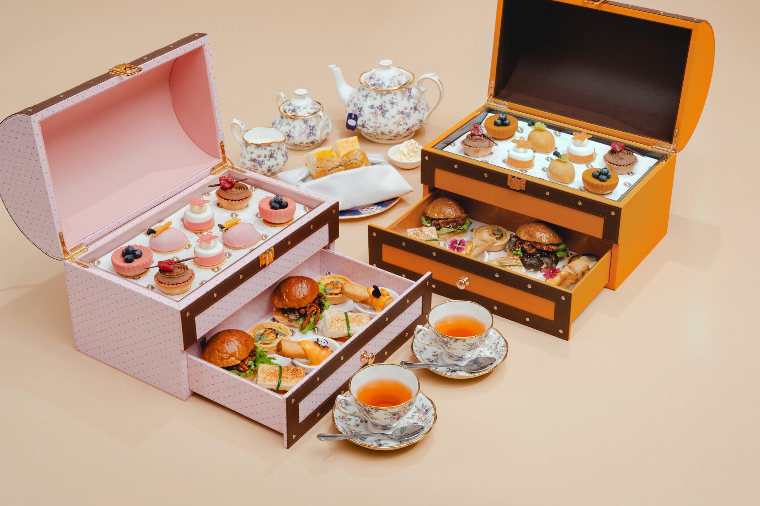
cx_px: 378
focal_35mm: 57
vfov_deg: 23.7
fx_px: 1203
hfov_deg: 35.1
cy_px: 204
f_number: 11
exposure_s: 1/200
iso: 250
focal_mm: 47
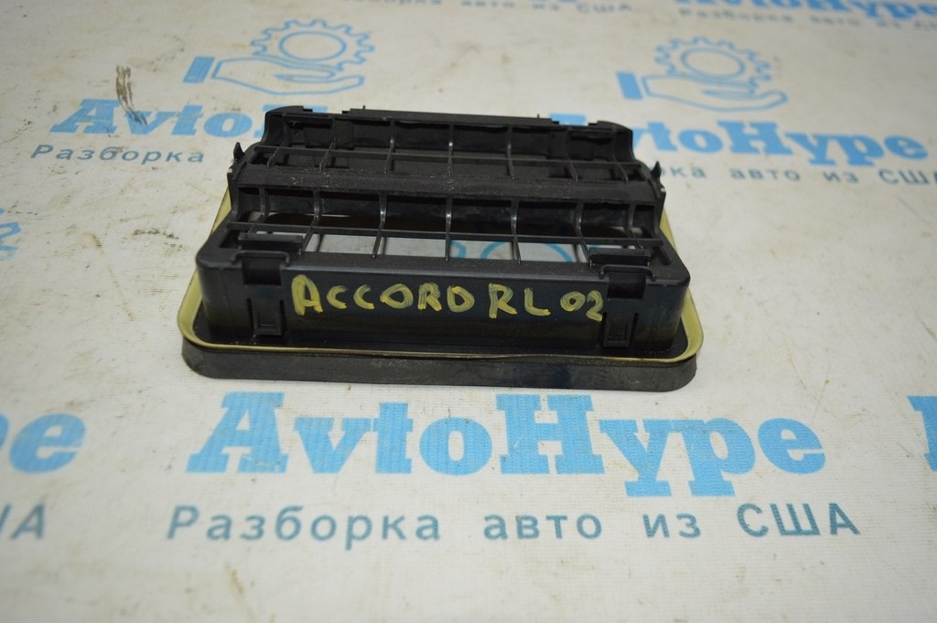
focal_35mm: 32
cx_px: 468
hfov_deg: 59.5
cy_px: 312
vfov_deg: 41.6
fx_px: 819
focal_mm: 21
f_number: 4
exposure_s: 1/100
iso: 400
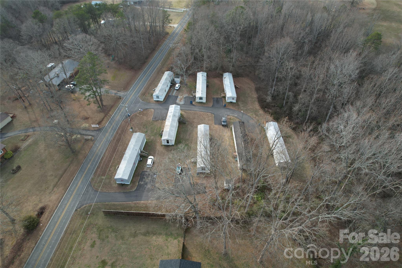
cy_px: 134
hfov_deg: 78.6
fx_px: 246
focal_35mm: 22
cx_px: 201
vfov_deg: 57.2
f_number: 2.8
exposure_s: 1/350
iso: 100
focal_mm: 8.38
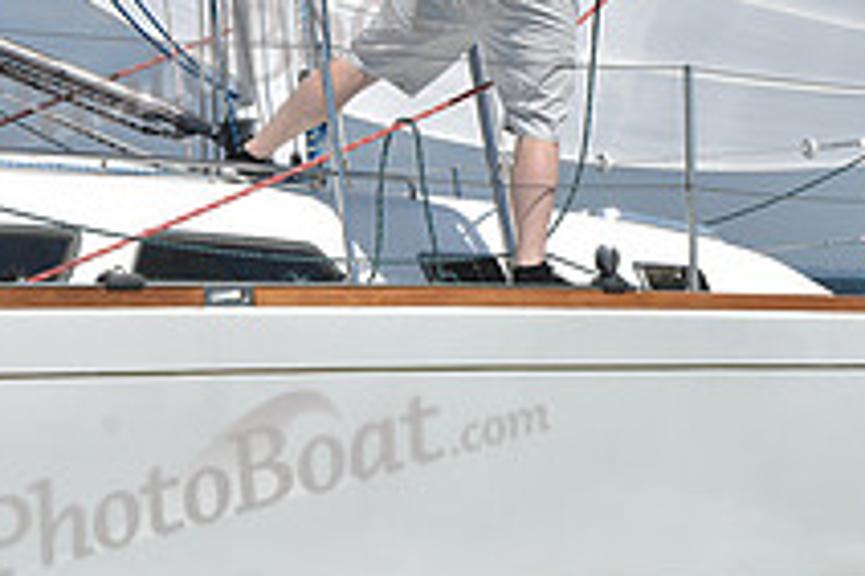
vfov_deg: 5.3
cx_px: 763
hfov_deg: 7.9
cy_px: 206
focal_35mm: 260
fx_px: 6242
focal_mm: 95
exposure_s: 1/1250
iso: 320
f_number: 10
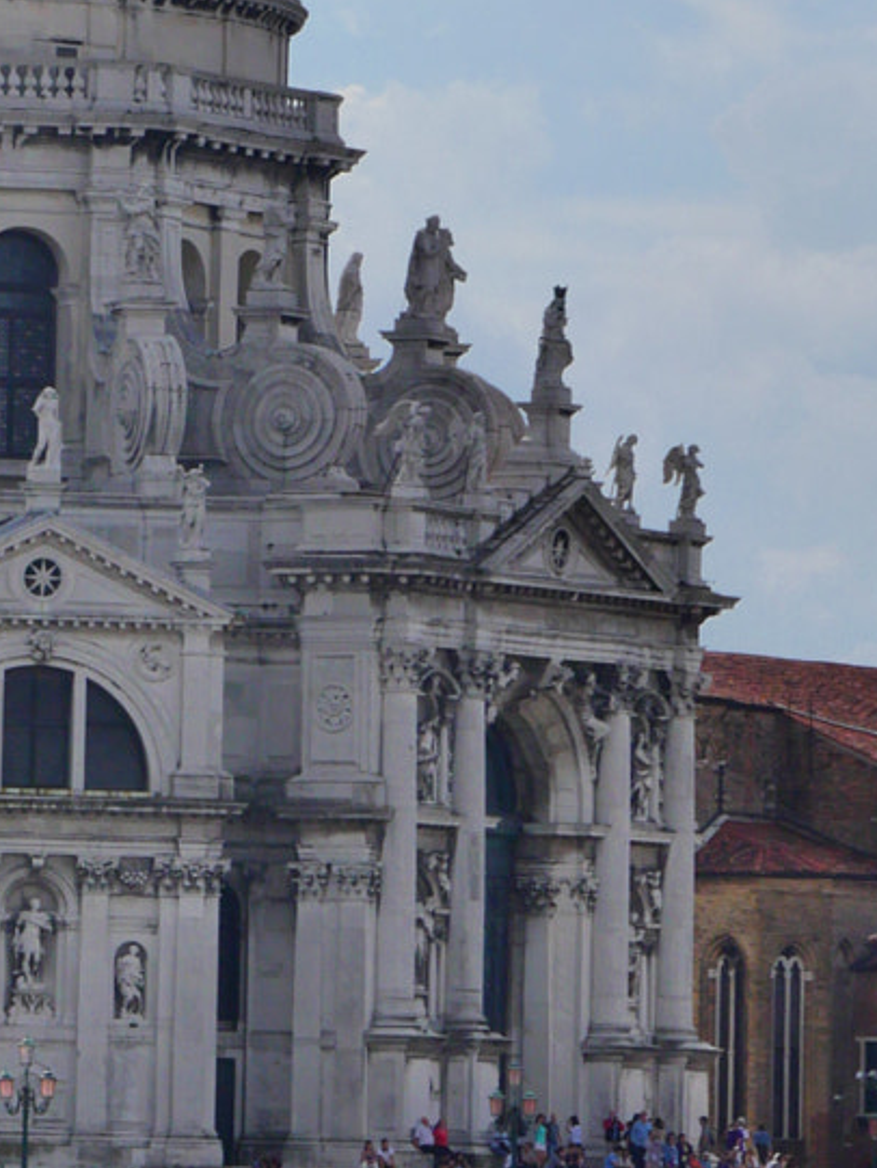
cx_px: -114
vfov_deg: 5.5
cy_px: -58
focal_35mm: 361
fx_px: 12190
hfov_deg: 4.1
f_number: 10
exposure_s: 1/800
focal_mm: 61
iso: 800
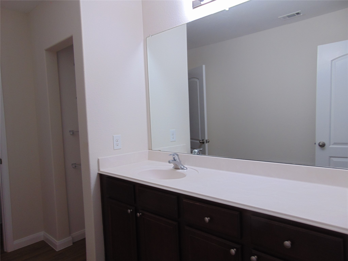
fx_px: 251
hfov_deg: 69.4
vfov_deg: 54.9
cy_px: 130
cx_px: 174
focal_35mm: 25
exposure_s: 1/40
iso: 80
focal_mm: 4.5
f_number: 3
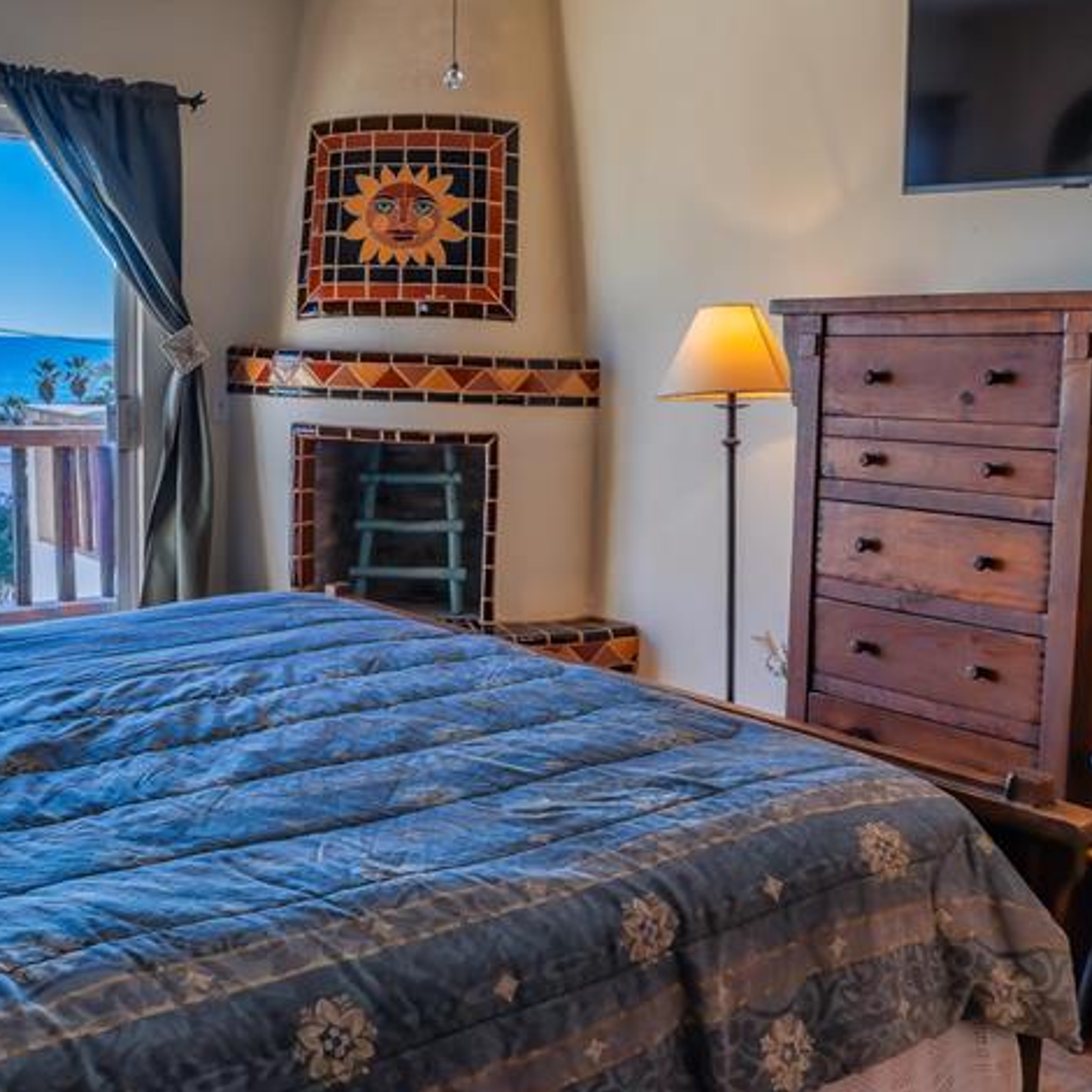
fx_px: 1321
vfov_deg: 44.9
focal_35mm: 37
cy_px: 548
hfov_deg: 44.9
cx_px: 509
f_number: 4
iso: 320
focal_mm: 20
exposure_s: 1/4000
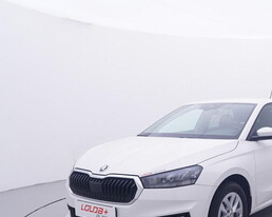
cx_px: 241
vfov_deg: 33.2
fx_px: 362
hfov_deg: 38.6
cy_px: 136
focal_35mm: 45
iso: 200
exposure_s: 1/80
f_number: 5
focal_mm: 15
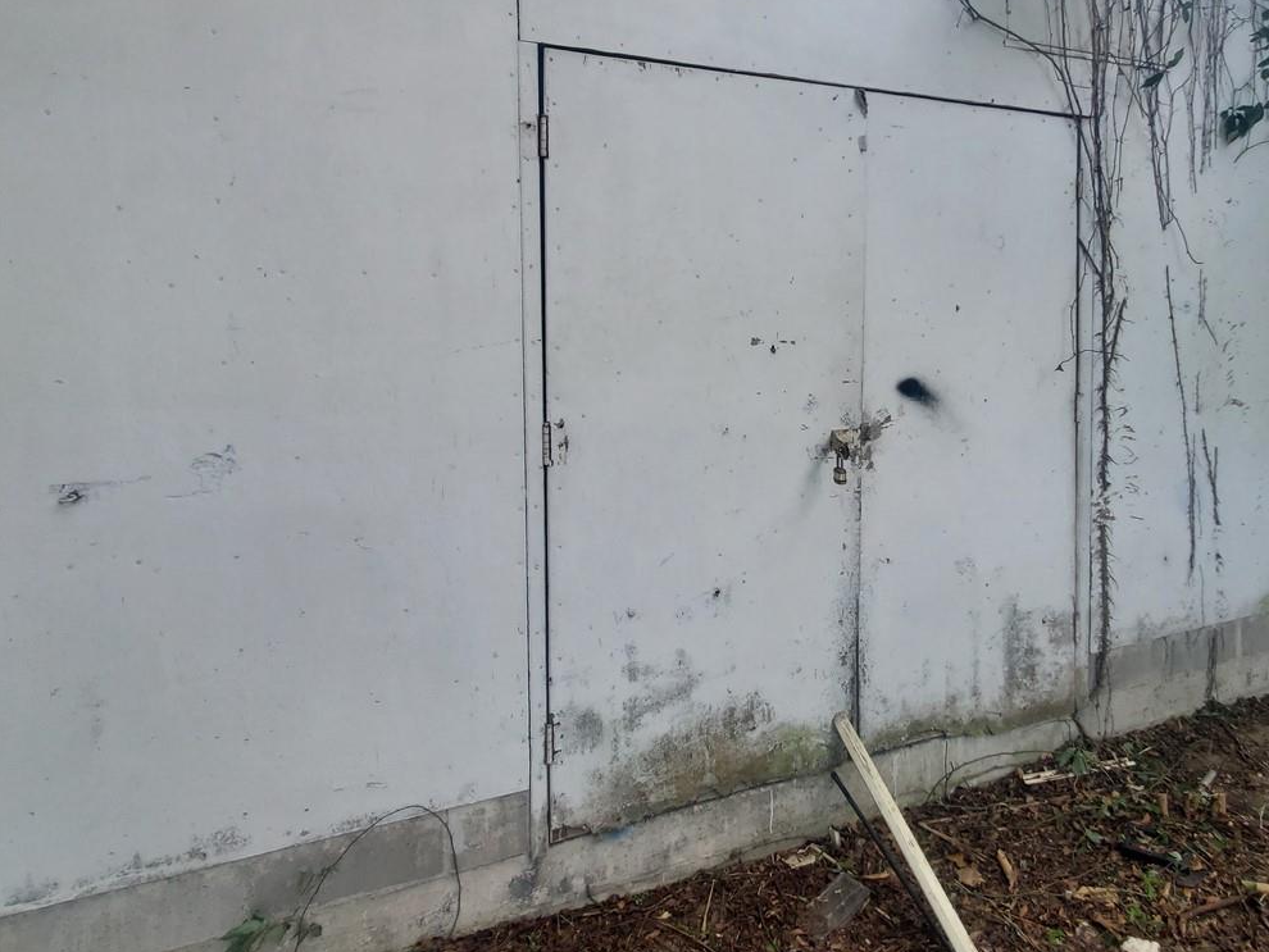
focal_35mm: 21
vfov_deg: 62.5
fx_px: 770
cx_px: 777
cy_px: 351
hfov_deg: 77.8
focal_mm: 1.8
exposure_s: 1/142
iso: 50
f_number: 2.2
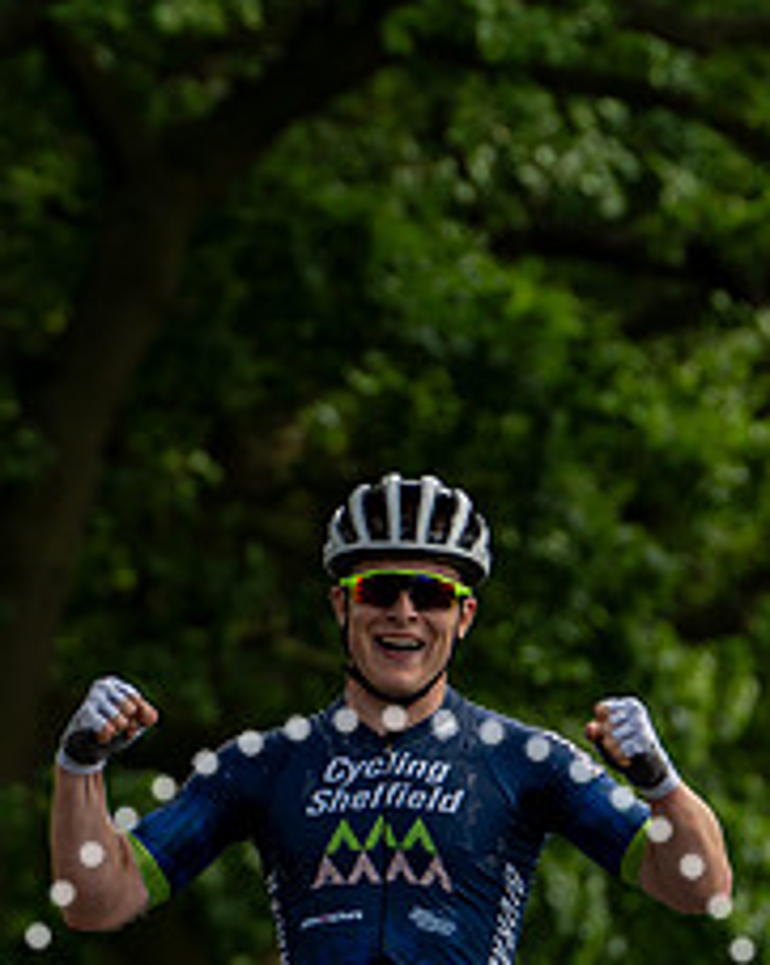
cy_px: 490
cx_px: 425
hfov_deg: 2.8
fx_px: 15699
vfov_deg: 3.5
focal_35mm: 550
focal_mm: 155
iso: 250
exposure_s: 1/1000
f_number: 4
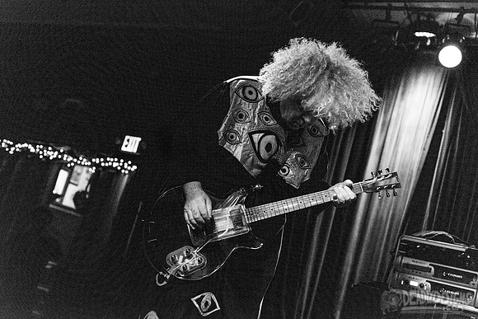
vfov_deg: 28.1
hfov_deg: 41.1
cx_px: 239
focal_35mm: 48
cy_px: 160
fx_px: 637
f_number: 3.2
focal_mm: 48
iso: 3200
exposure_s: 1/400
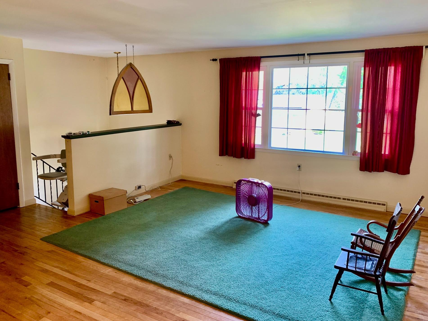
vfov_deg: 49.7
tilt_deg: -8.8
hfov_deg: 63.4
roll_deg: +0.1
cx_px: 209
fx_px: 346
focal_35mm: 28
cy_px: 151
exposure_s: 1/60
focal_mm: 4.25
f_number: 1.8
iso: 200
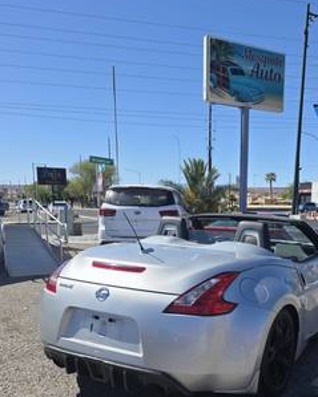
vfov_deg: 49.0
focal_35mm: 36
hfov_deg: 40.0
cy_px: 279
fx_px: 424
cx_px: 238
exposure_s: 1/7061
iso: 80
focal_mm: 6.3
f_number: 1.7
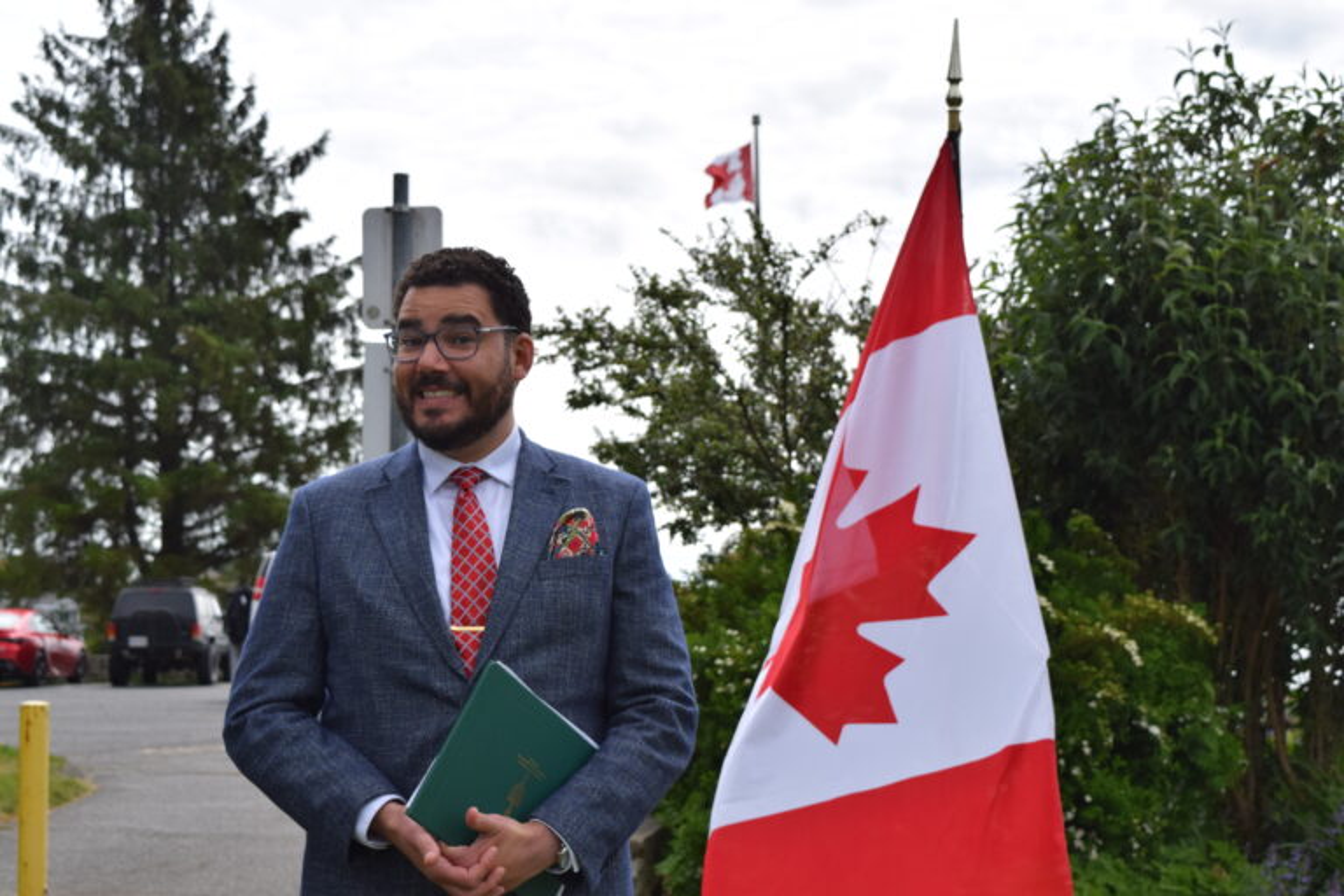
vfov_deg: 23.8
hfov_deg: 35.1
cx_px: 672
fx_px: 2128
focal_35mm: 57
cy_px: 448
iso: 400
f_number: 7.1
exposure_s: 1/1600
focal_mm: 38
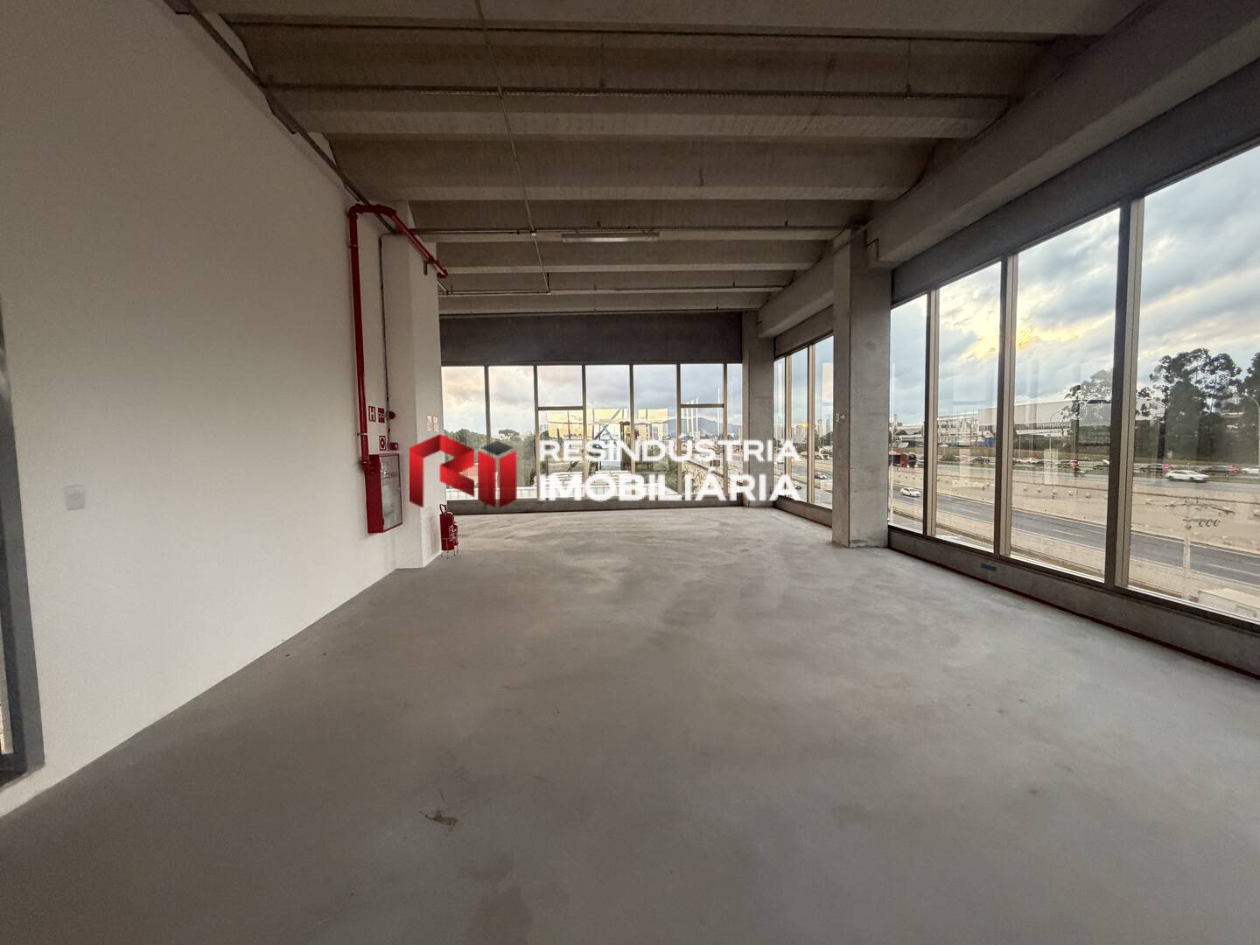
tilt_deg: -2.4
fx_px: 510
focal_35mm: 14
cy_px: 472
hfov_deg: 102.1
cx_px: 630
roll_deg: +1.4
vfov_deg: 85.7
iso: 400
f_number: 2.2
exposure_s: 1/60
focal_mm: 2.22
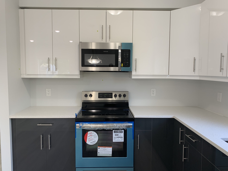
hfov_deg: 67.3
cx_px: 114
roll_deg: +0.0
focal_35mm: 26
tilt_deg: -4.6
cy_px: 86
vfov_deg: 53.1
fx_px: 171
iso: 64
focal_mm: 4.25
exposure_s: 1/60
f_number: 1.8
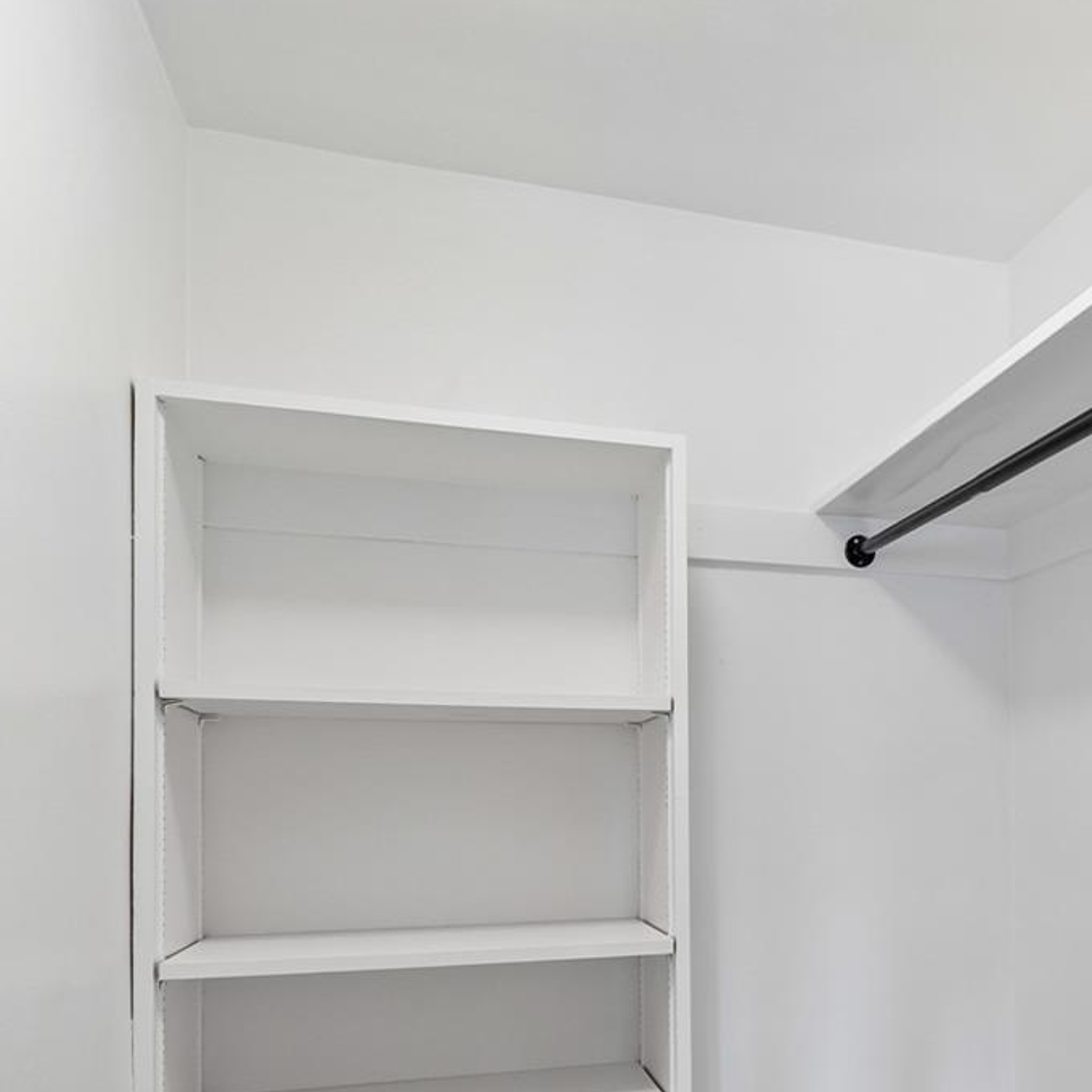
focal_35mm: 30
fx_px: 1071
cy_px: 769
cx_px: 861
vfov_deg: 52.5
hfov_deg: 51.0
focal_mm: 10
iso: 100
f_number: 4.5
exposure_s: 1/13
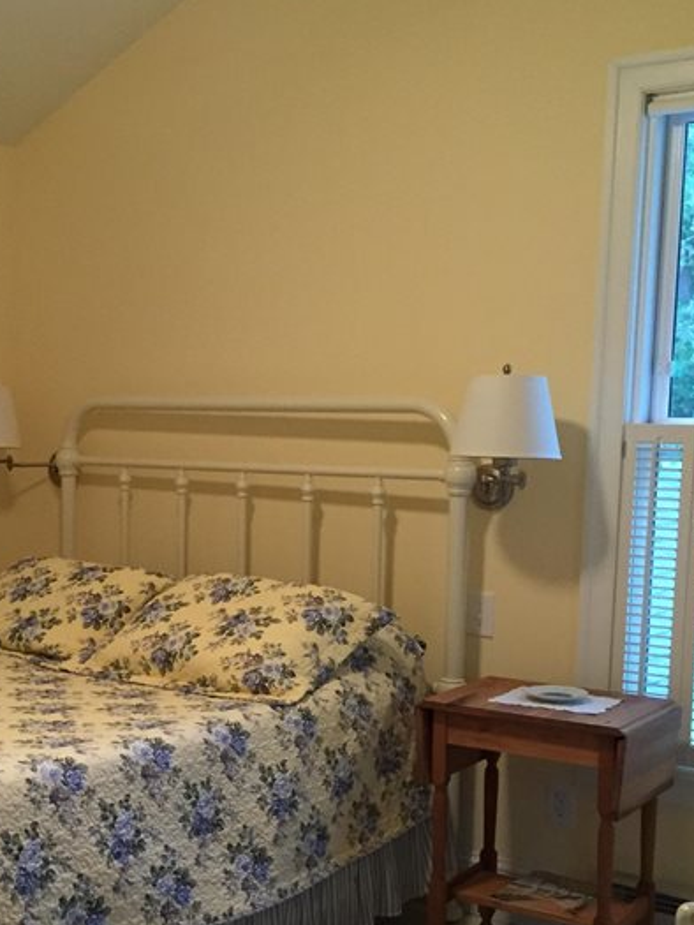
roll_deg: -0.7
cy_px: 574
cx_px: 157
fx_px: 1416
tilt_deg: -6.8
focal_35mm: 53
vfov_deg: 36.0
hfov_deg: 27.1
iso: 250
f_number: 2.2
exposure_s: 1/30
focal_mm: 4.15
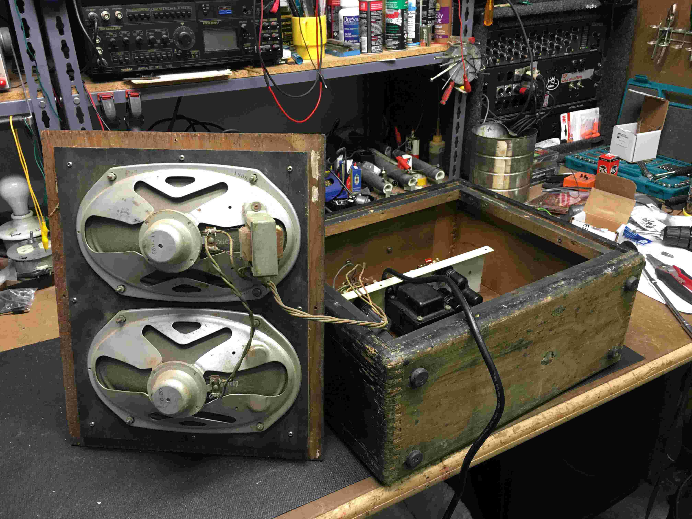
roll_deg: +1.0
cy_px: 260
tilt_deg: -27.5
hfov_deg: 61.7
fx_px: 580
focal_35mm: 29
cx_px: 346
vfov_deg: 48.2
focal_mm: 4.15
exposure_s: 1/30
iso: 100
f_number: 2.2
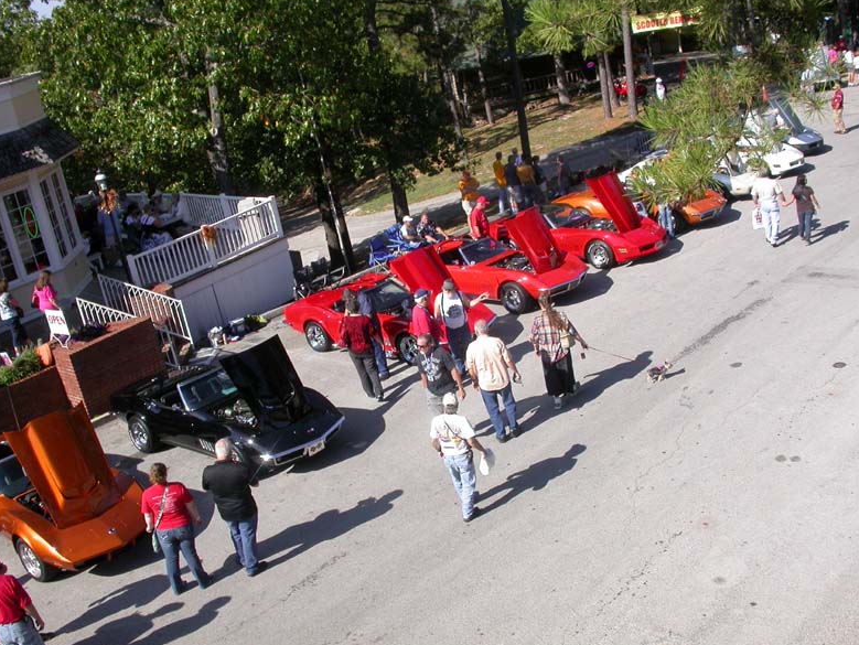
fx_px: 968
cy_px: 322
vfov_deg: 36.8
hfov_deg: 47.8
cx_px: 419
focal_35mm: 39
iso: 100
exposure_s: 1/270
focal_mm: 7.85
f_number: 6.7
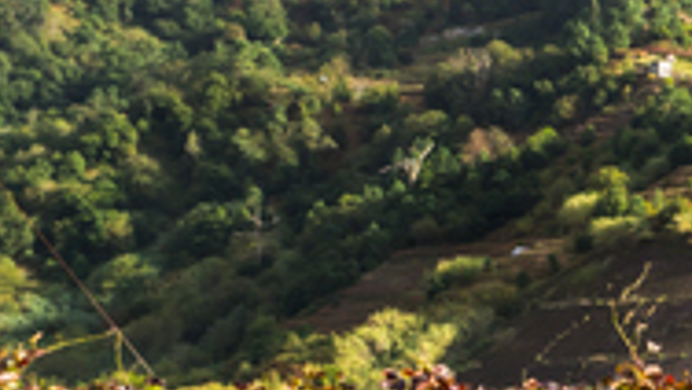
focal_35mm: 95
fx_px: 1744
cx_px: 1194
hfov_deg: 18.3
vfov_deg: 12.4
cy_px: -114
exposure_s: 1/320
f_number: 7.1
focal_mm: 12
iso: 250
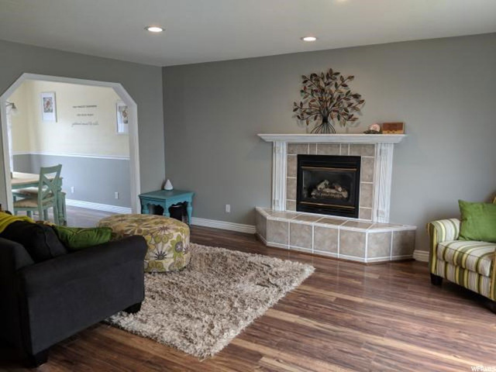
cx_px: 248
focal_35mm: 27
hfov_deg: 65.3
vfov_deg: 51.4
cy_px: 186
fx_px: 387
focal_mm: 4.44
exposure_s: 1/120
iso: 102
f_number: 1.8
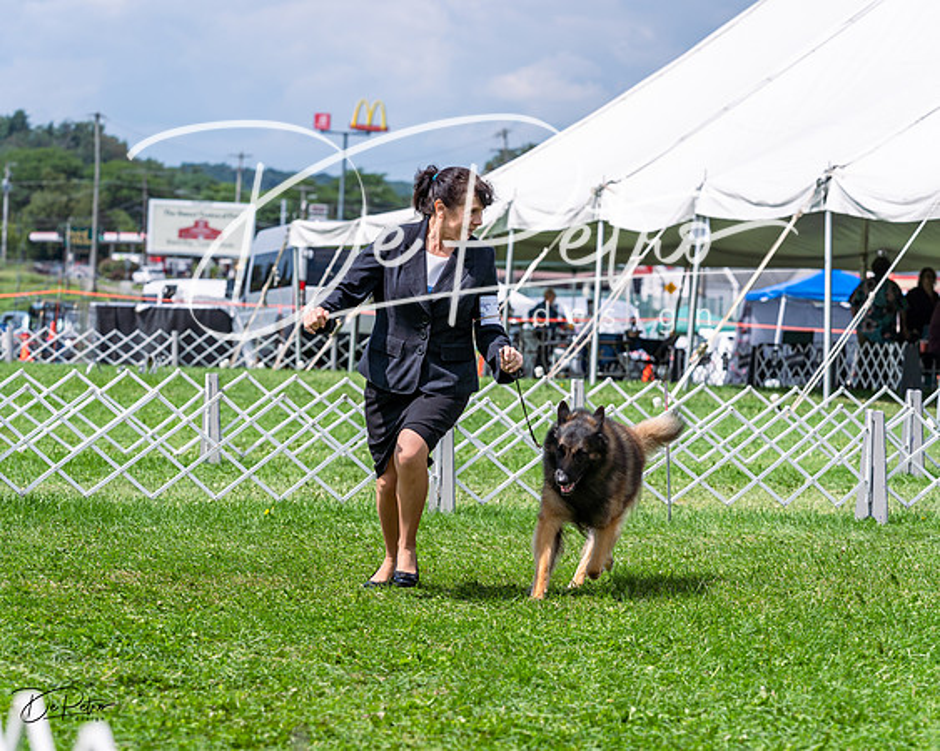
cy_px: 376
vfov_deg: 12.3
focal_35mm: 125
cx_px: 470
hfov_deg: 15.4
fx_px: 3477
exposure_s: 1/1000
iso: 100
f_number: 5
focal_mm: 111
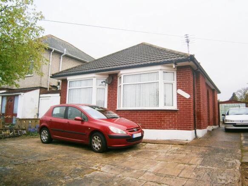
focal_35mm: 26
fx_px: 186
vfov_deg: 53.0
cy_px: 93
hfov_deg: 67.3
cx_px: 124
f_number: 2.8
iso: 80
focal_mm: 4.7
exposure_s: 1/500
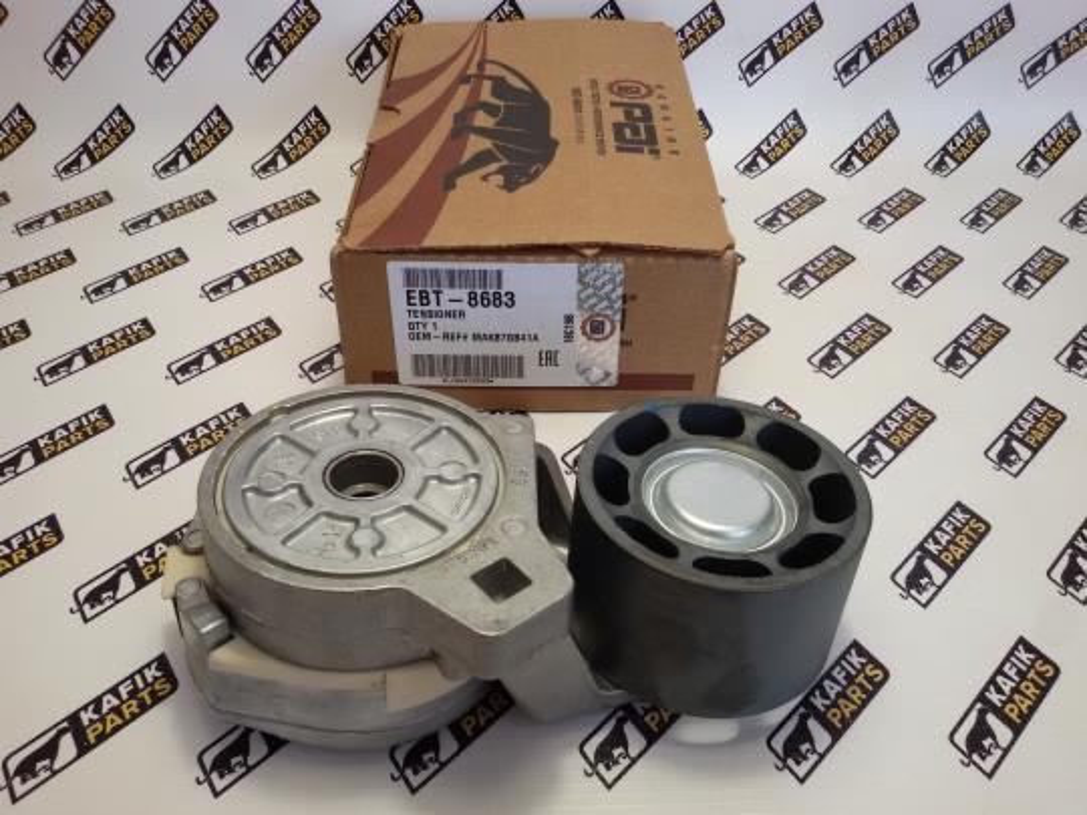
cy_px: 408
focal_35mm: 31
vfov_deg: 45.4
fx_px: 973
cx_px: 544
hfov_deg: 58.4
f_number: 2.4
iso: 40
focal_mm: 2.93
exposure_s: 1/50
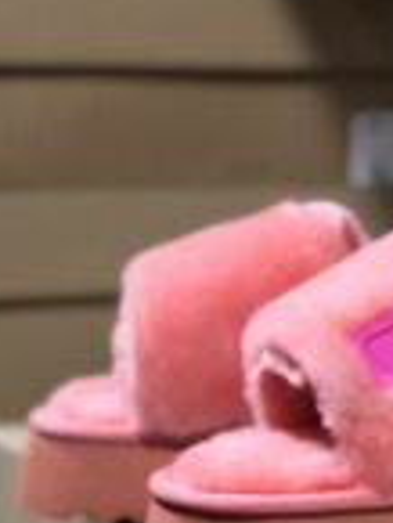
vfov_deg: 15.3
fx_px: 1920
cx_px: 449
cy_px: 496
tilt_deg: -10.8
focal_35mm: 127
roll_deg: -0.7
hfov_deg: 11.5
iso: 160
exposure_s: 1/17
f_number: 2.4
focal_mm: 6
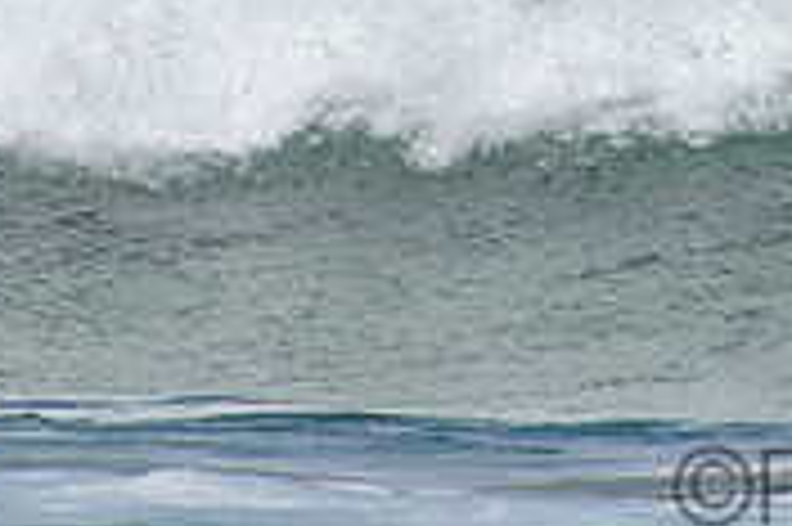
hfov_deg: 1.0
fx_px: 43453
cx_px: 1022
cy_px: -259
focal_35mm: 1977
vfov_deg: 0.7
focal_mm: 400
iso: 200
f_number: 5.6
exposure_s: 1/2000
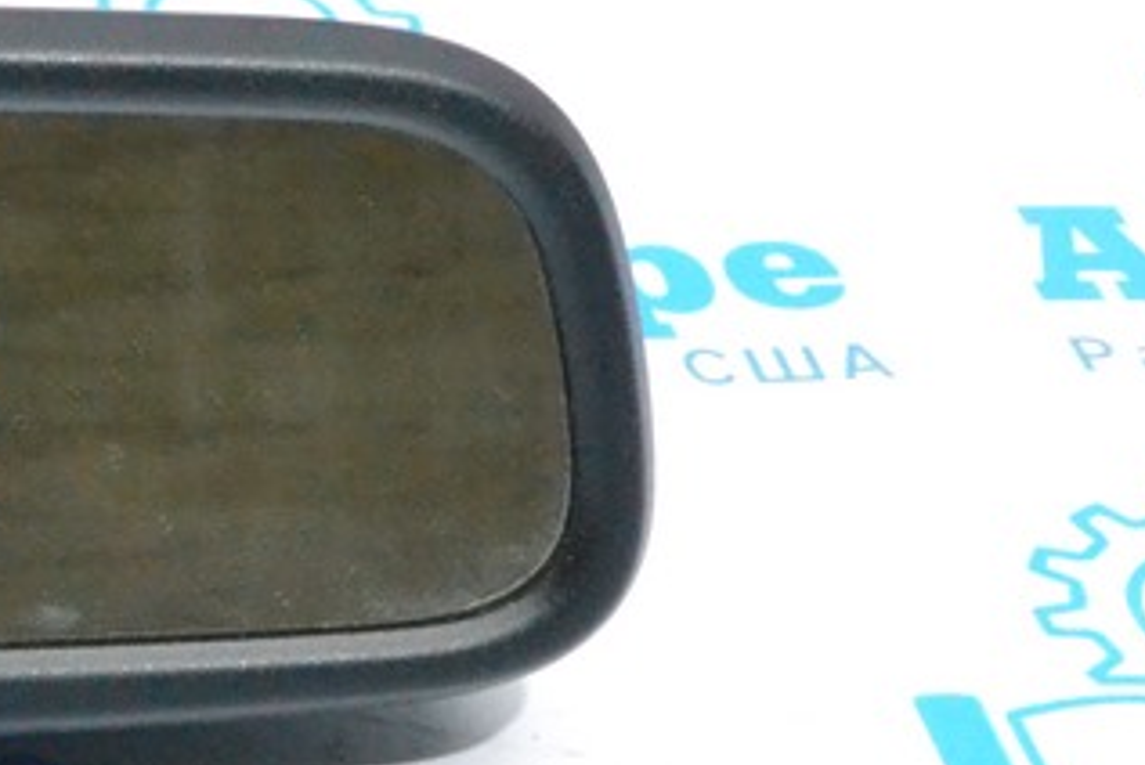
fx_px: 4934
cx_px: -571
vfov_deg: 8.9
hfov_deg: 12.6
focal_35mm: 155
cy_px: 348
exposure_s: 1/80
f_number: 14
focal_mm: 32
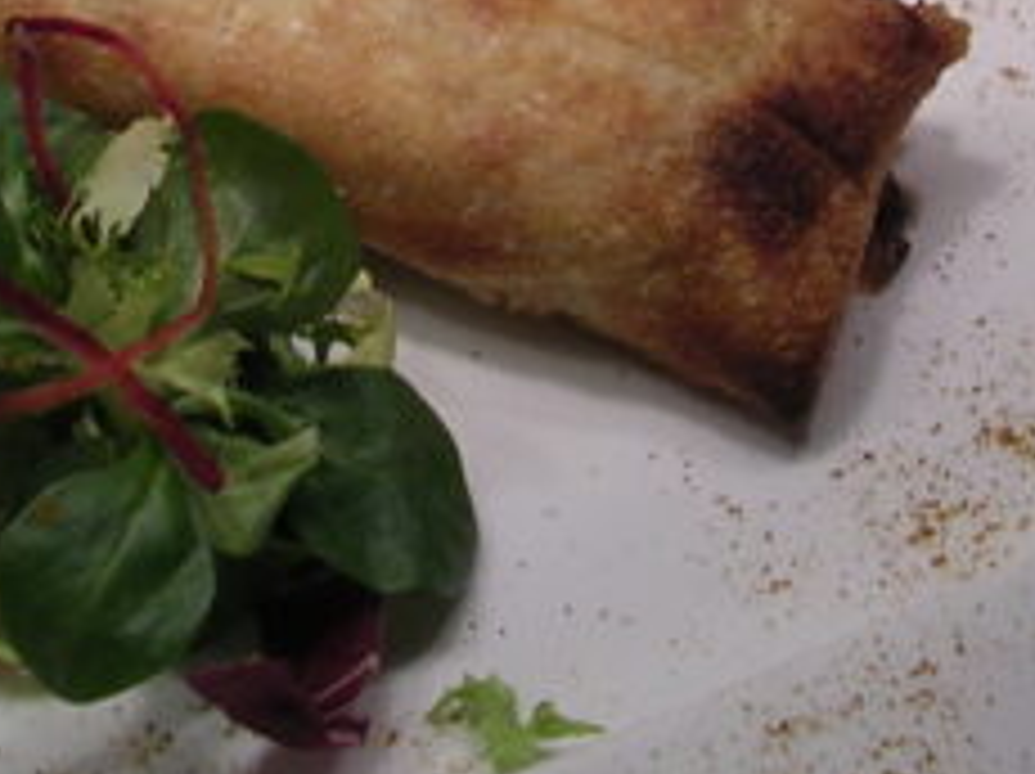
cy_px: -369
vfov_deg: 11.2
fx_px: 3793
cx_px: 432
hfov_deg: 15.5
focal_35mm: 127
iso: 100
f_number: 2.8
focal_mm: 5.8
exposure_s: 1/59
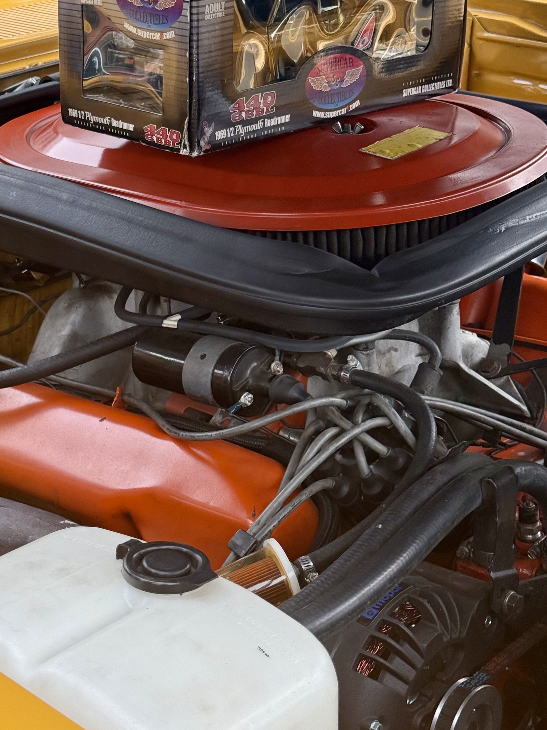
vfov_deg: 29.0
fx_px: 1412
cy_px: 357
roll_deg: -1.3
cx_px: 179
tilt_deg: -20.5
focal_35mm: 67
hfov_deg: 21.8
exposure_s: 1/269
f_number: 1.78
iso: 100
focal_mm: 6.76
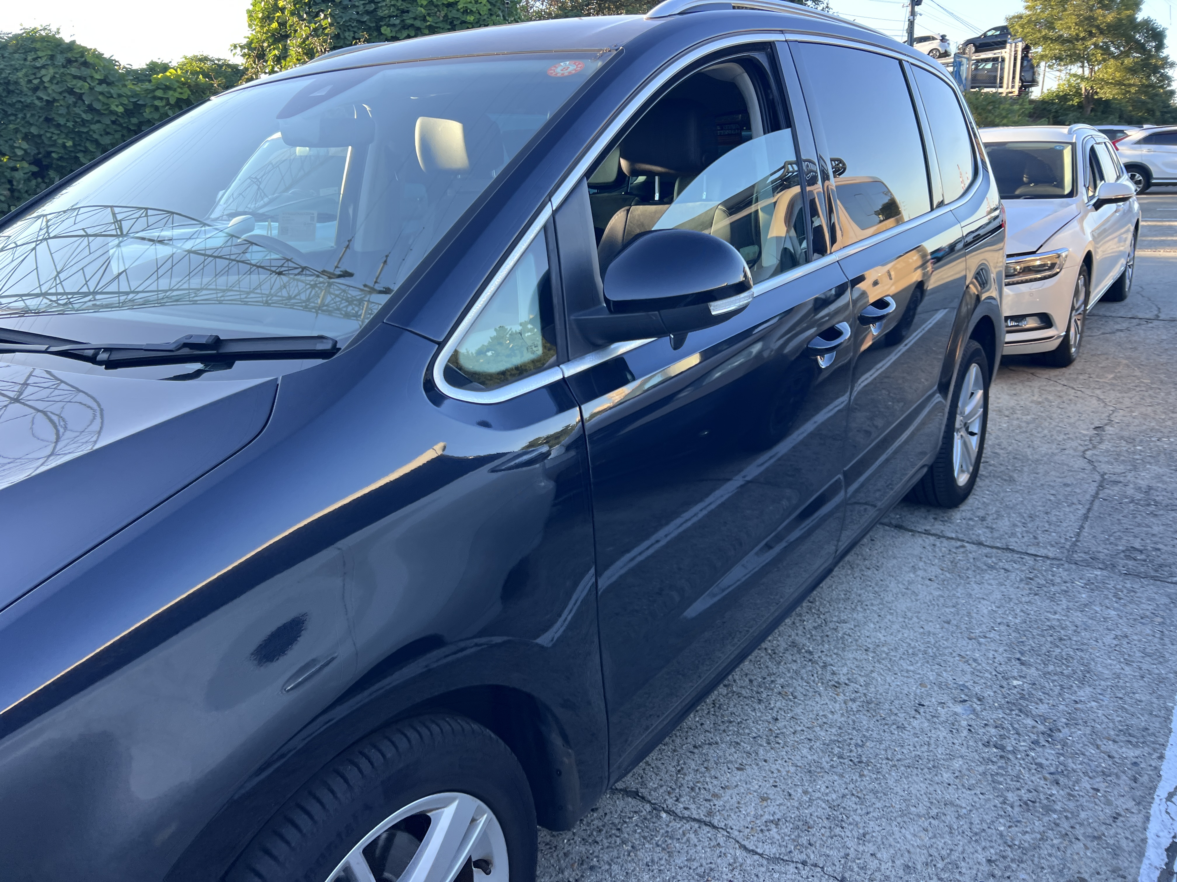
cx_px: 588
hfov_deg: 67.3
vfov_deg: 53.1
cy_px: 441
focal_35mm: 26
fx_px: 884
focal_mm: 5.7
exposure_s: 1/239
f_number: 1.5
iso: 40
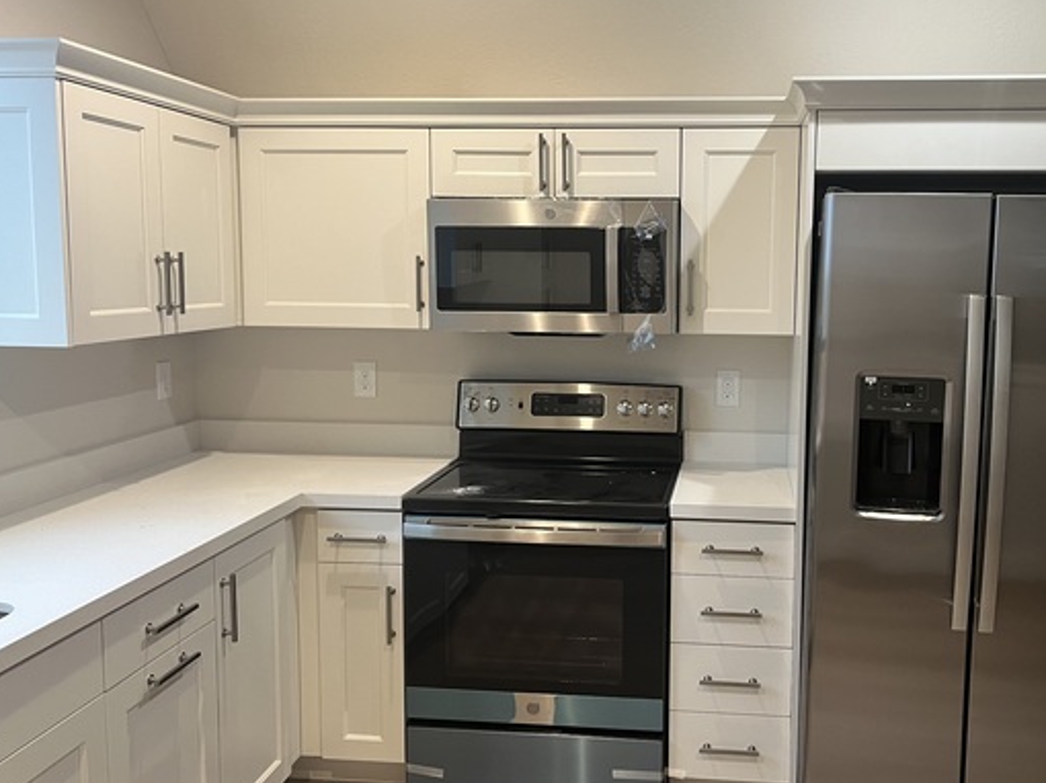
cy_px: 371
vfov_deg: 41.7
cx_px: 641
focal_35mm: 34
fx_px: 1027
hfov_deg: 53.5
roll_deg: -0.1
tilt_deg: -6.9
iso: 125
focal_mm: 5.1
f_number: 1.6
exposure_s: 1/59
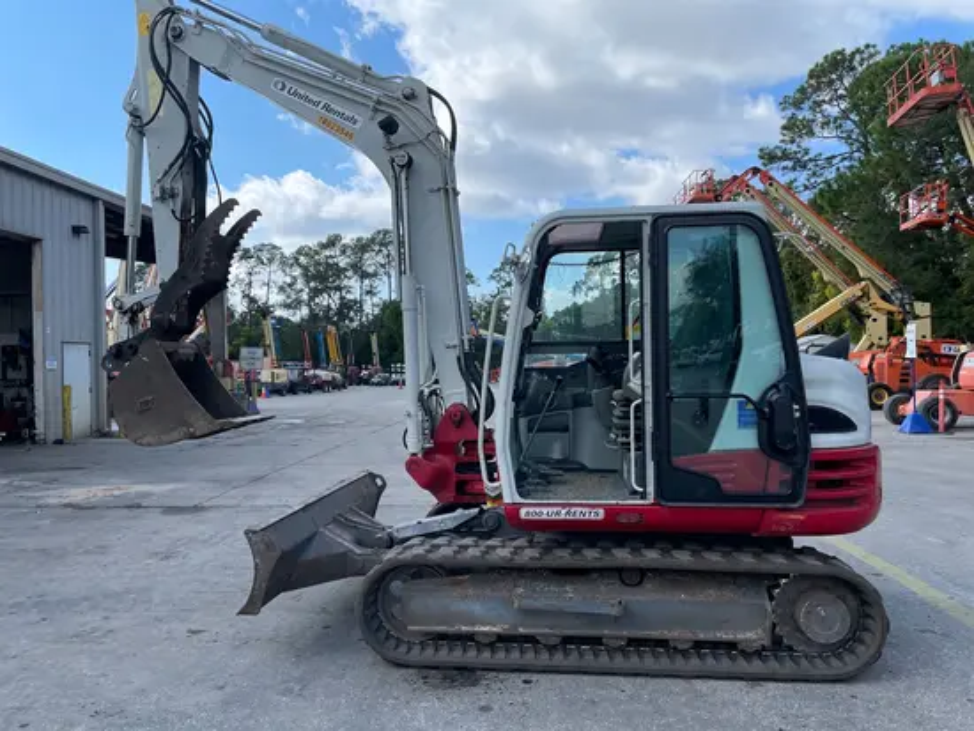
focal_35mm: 26
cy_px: 366
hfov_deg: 67.3
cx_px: 487
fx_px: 732
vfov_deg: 53.1
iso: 50
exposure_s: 1/2959
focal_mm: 4.2
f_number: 1.6
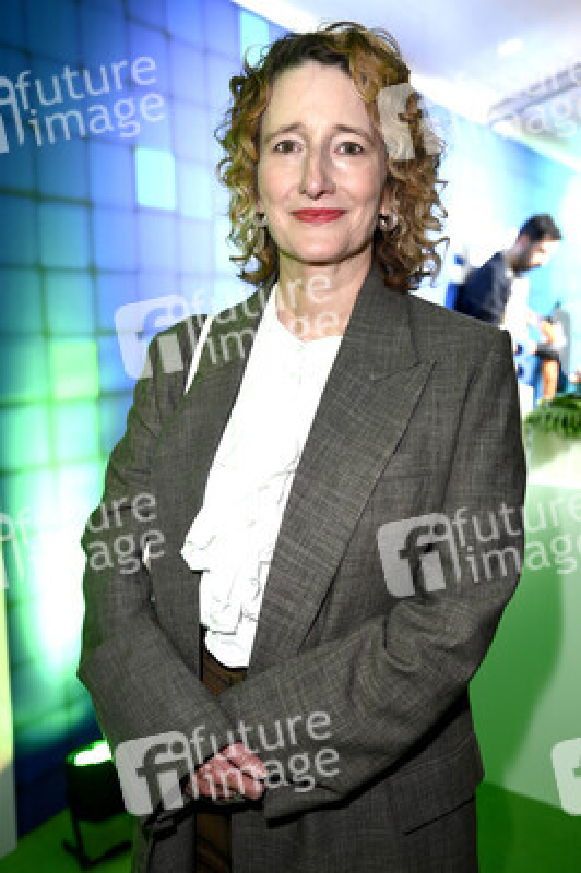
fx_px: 824
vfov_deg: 55.8
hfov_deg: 38.8
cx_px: 290
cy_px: 436
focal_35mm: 34
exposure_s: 1/100
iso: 640
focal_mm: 34
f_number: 3.5
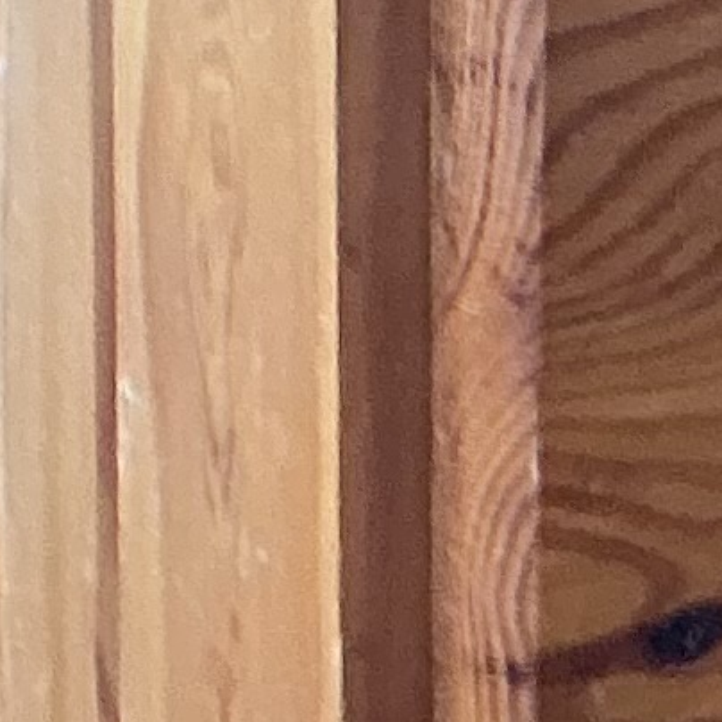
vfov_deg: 6.6
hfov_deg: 6.5
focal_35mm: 256
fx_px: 6041
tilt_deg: -7.8
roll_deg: -2.0
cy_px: -874
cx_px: 1730
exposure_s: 1/100
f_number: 1.8
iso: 64
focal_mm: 3
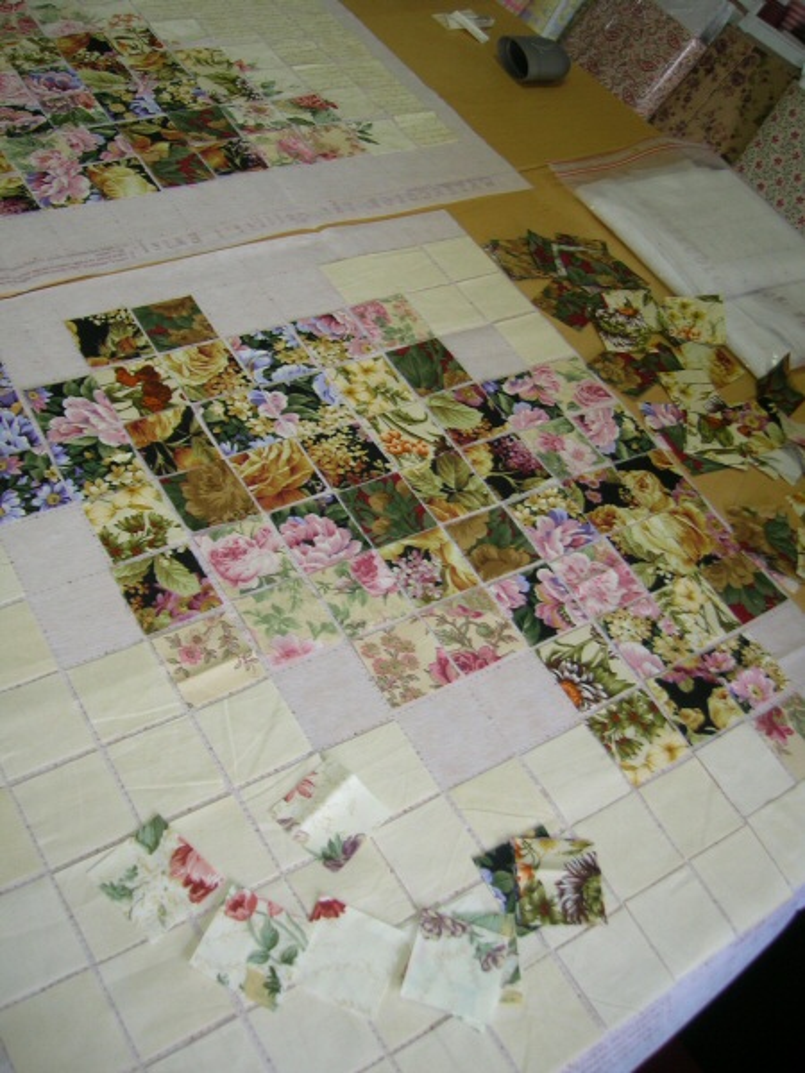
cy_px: 536
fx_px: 1054
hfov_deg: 41.8
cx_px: 402
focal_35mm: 34
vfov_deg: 54.0
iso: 50
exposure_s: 1/30
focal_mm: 5.7
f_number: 2.9
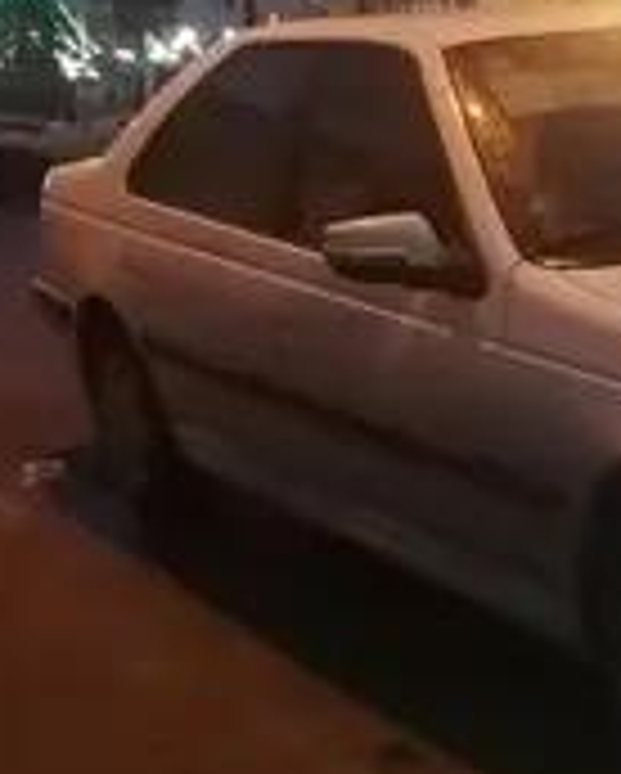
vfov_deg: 27.4
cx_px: 693
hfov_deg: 21.0
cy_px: 450
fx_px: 1582
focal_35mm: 69
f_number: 1.8
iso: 500
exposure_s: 1/25
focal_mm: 3.62
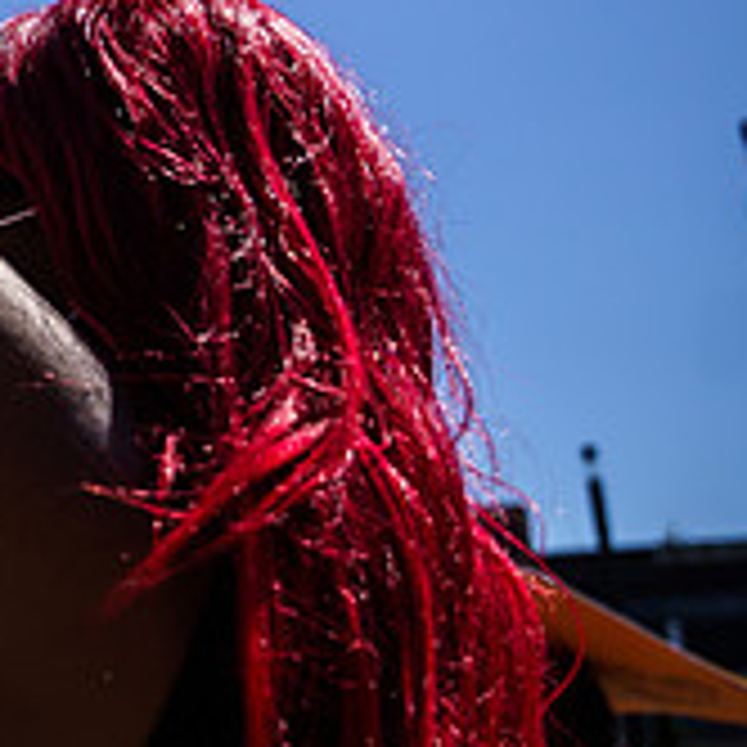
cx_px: -619
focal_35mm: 87
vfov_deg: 19.6
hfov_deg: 16.5
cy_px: 85
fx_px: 2124
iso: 200
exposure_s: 1/6400
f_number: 2.8
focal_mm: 24
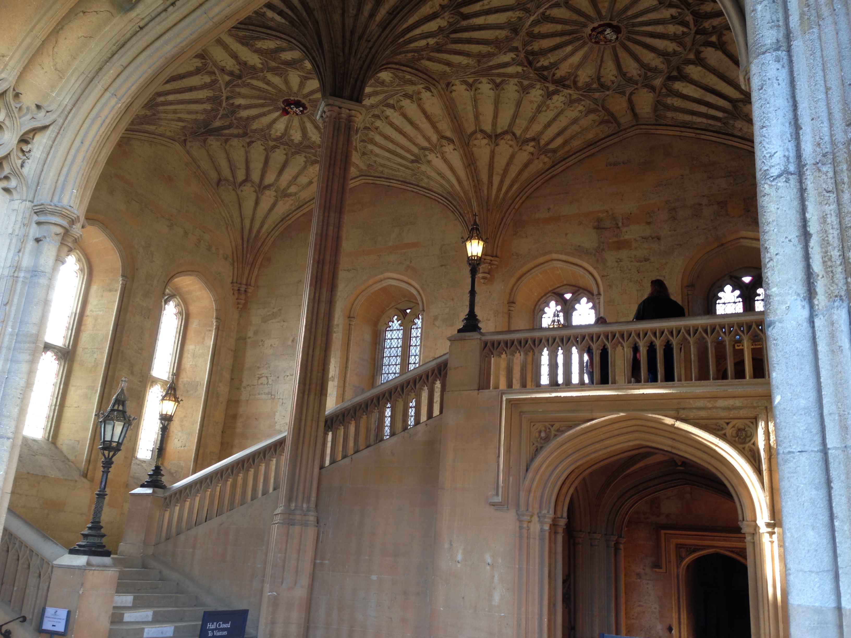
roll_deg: -2.4
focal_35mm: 33
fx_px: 811
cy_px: 319
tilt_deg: +17.2
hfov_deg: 55.4
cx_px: 426
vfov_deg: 42.9
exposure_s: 1/24
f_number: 2.4
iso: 50
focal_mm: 4.12
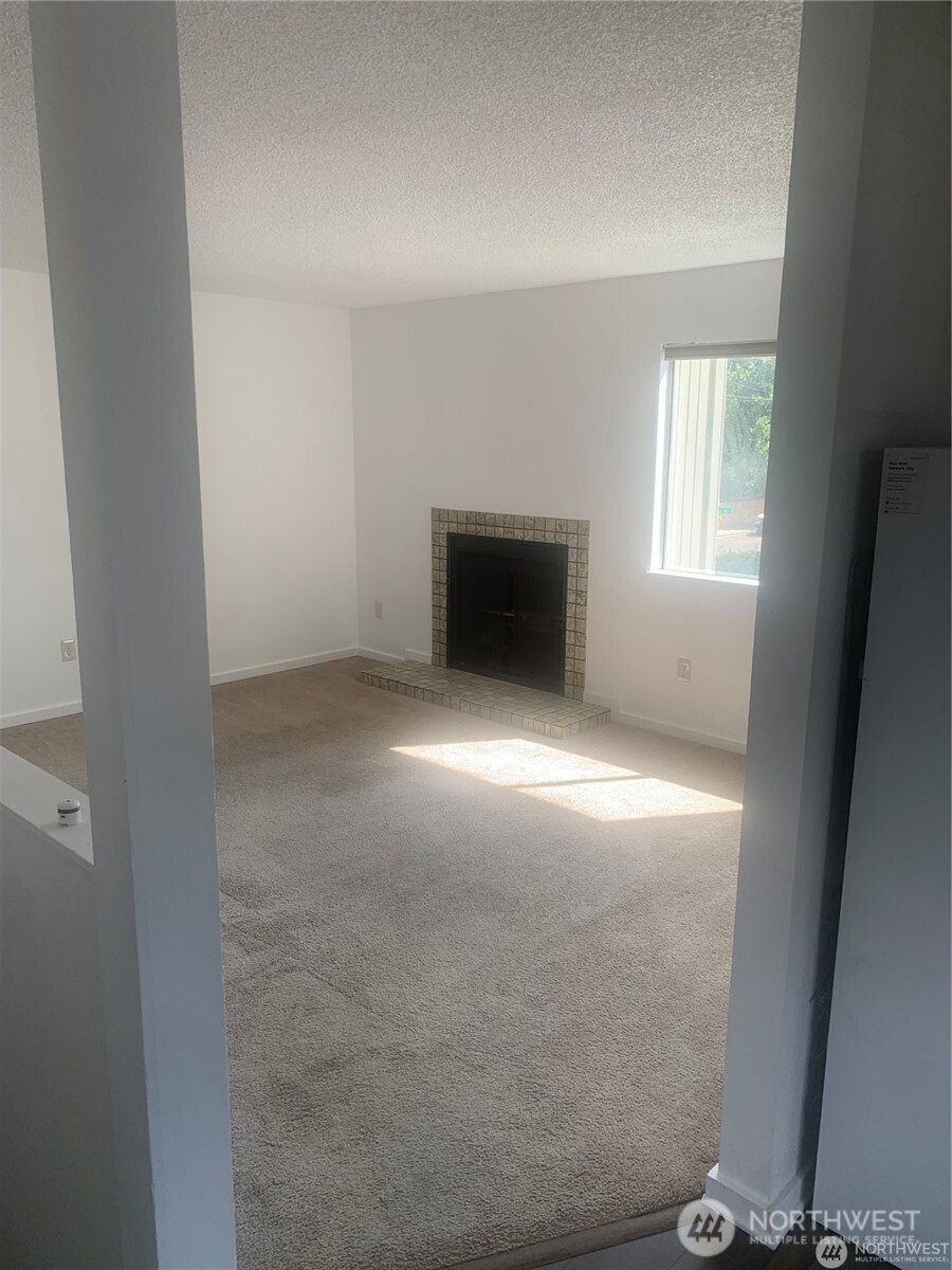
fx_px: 953
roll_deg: -1.1
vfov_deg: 67.3
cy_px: 635
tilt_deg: -10.6
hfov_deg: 53.1
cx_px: 476
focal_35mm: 26
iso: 25
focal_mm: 4.25
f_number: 1.8
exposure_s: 1/176
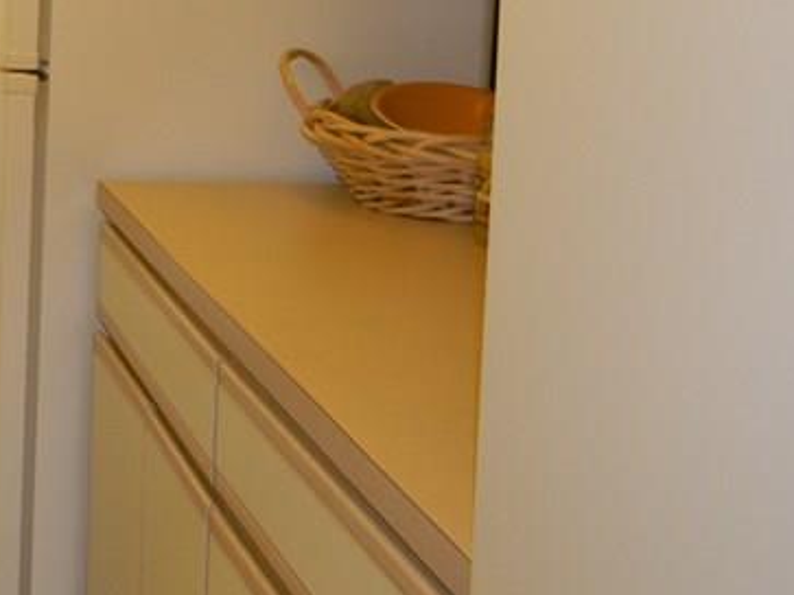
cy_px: 52
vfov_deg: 18.3
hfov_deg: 21.9
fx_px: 1811
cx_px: -280
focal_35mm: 79
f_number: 3.5
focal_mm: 5
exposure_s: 1/30
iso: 80
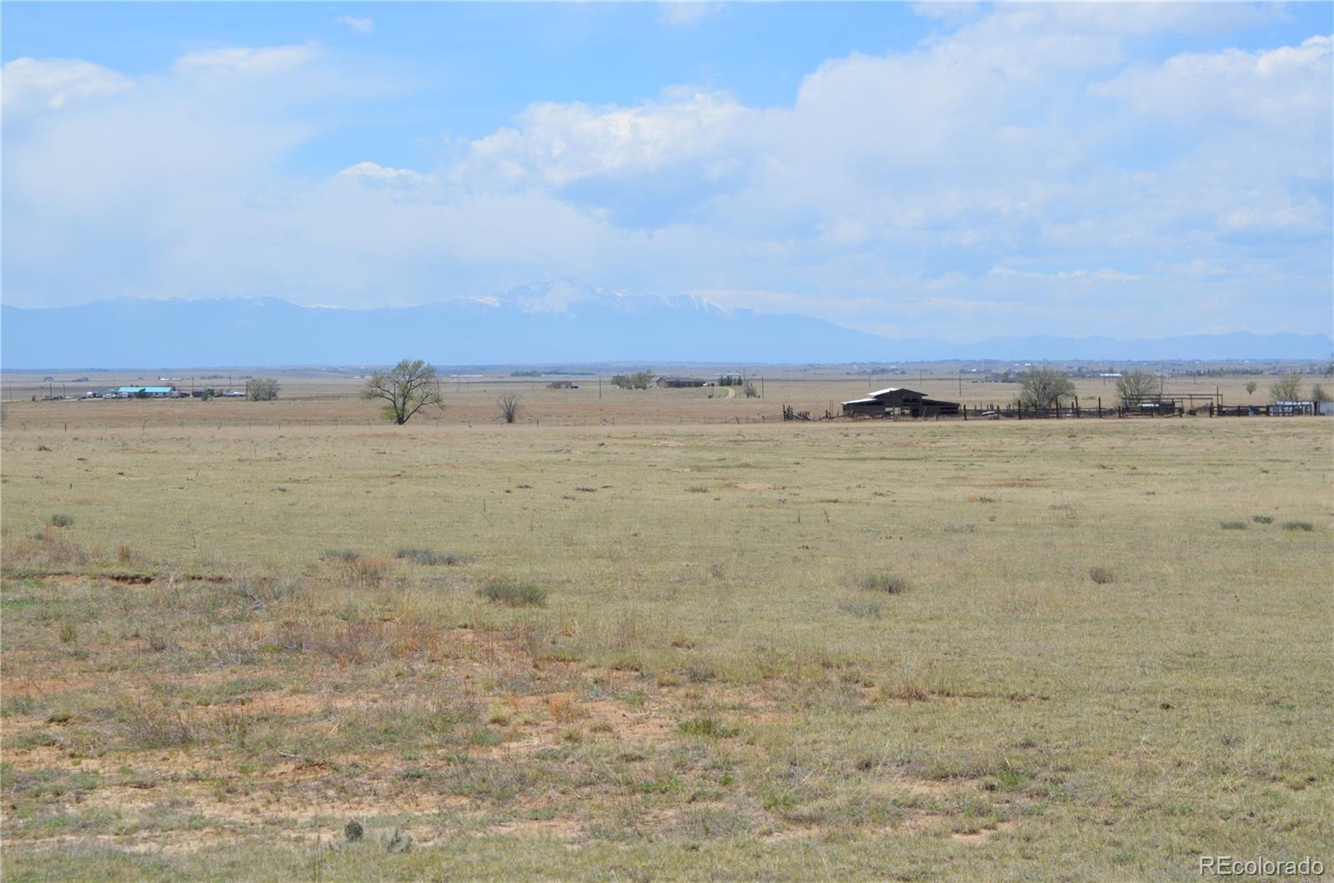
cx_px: 667
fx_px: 3050
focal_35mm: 82
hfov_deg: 24.7
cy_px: 442
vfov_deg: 16.5
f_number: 9
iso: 100
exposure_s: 1/320
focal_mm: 55
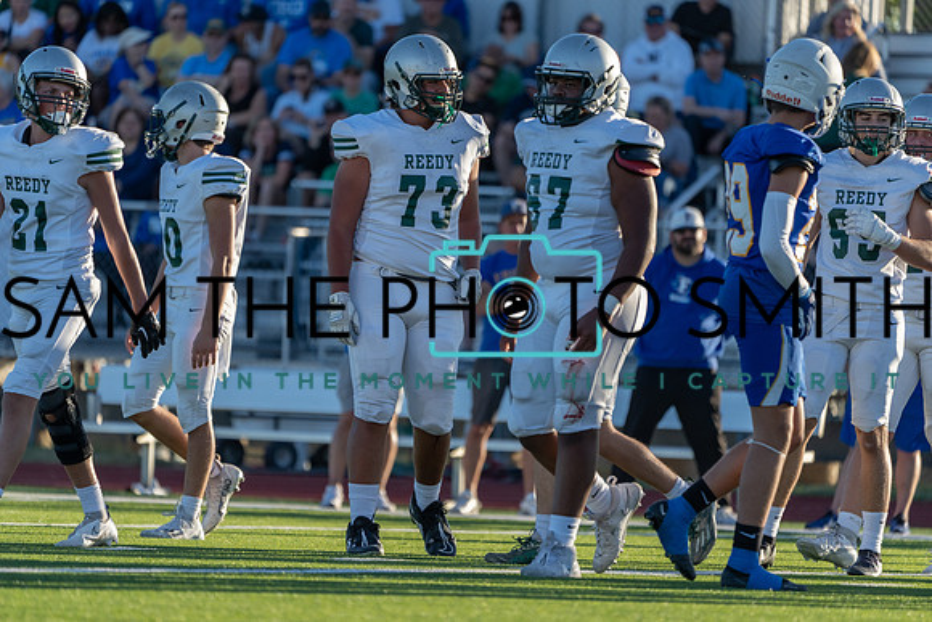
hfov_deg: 5.2
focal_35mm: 400
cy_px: 311
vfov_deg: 3.4
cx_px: 466
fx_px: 10357
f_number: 5.6
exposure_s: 1/1250
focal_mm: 400
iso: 500
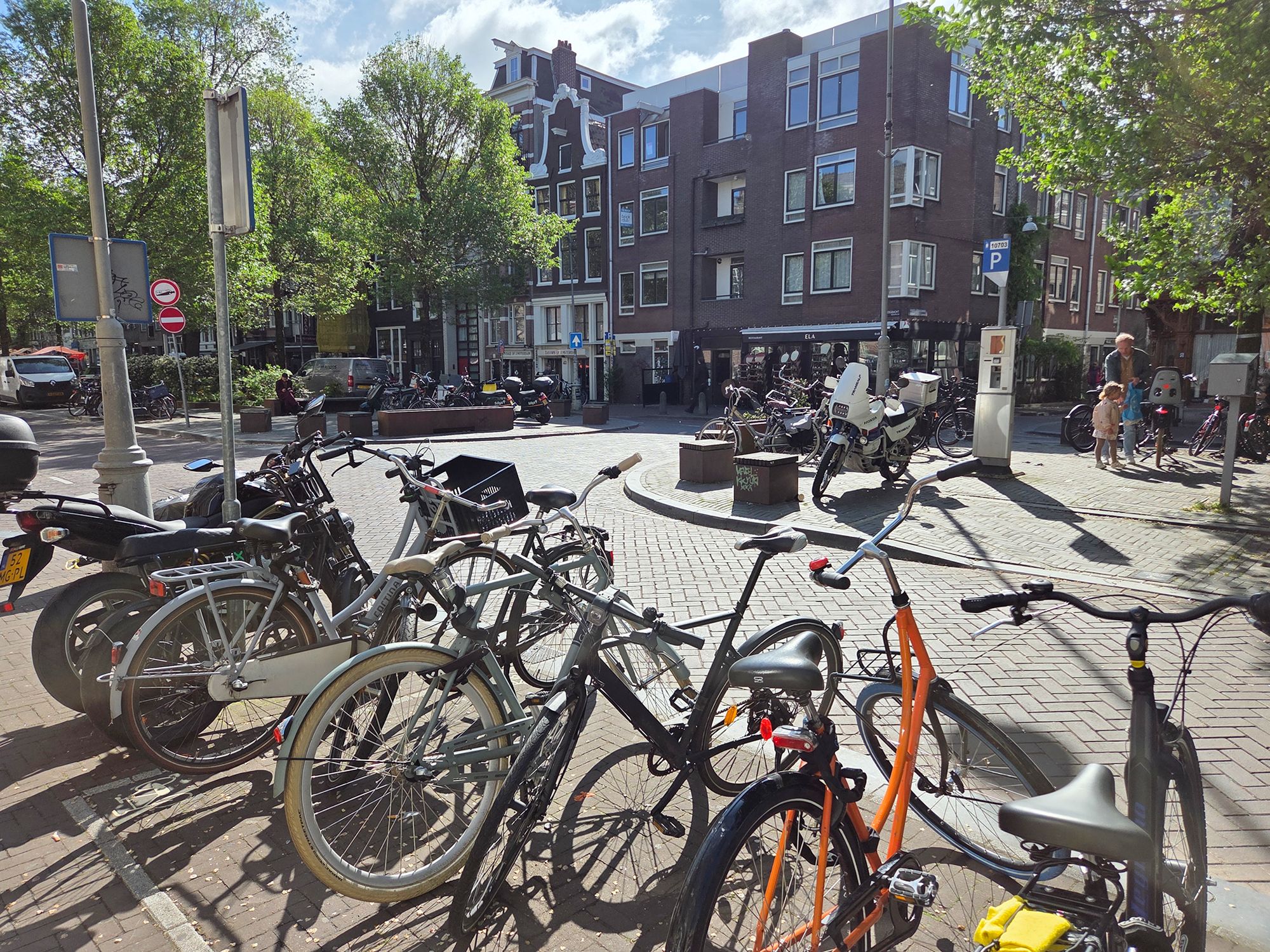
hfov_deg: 73.9
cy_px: 476
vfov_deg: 58.9
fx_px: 844
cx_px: 635
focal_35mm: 23
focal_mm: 5.4
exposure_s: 1/5862
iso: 80
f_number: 1.8
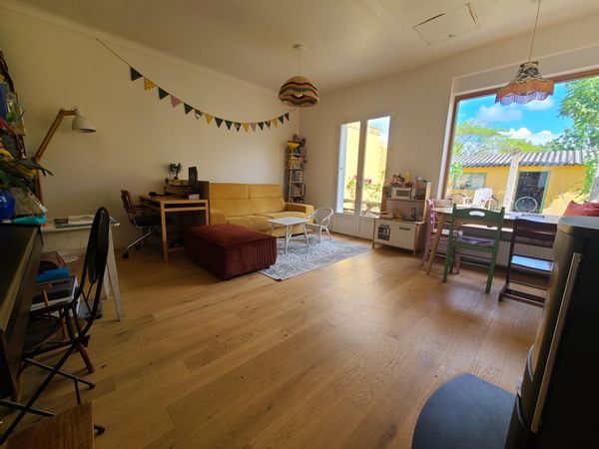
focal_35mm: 13
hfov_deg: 106.2
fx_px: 225
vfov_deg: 89.9
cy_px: 224
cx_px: 300
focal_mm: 2.2
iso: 64
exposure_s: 1/120
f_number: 2.2
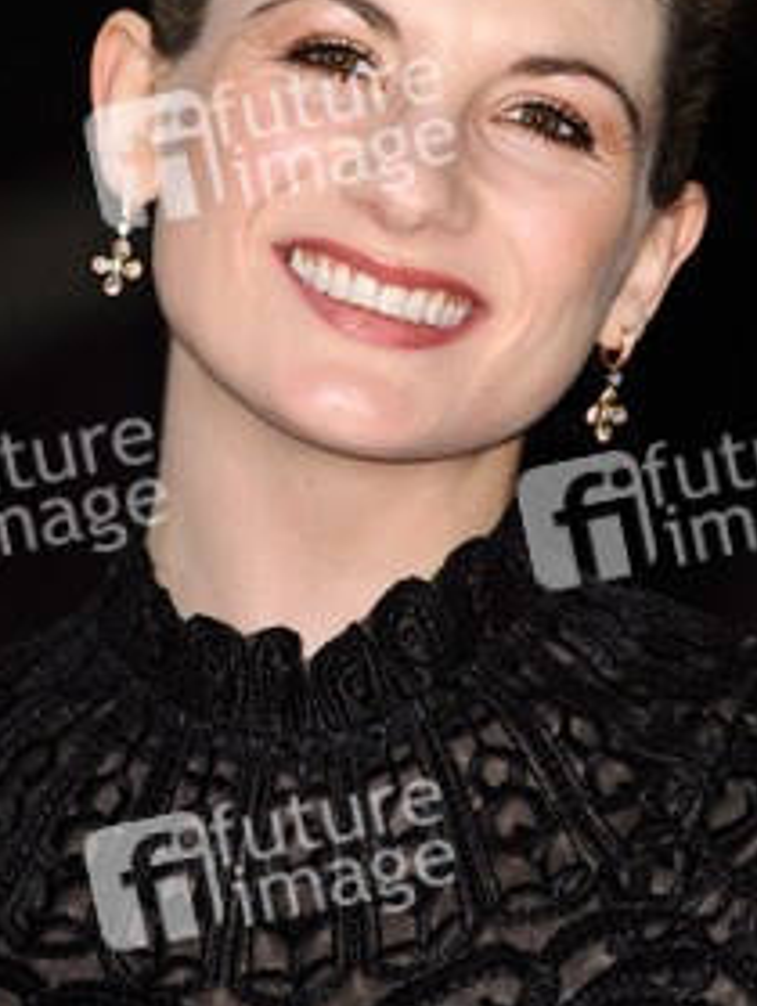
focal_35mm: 413
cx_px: 377
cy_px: 325
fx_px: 12015
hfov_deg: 3.6
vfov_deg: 4.8
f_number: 4.5
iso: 320
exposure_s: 1/200
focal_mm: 200
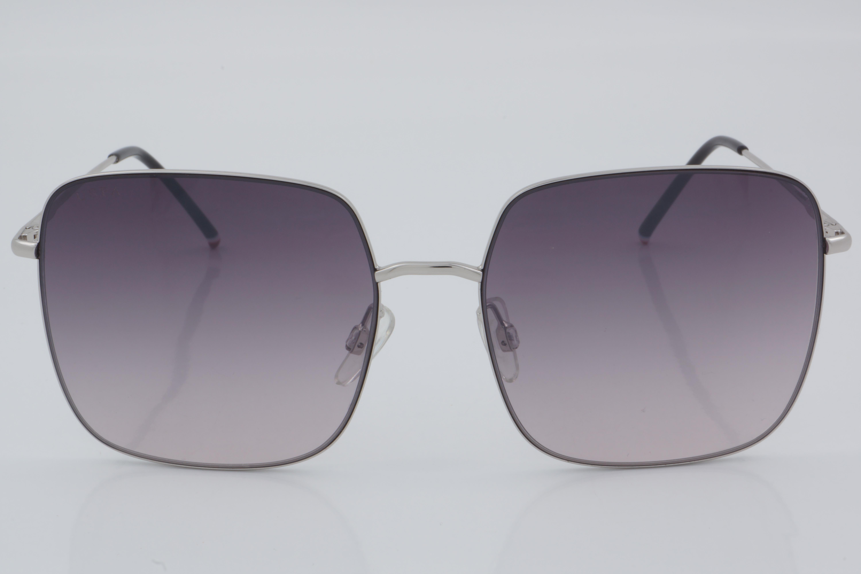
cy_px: 287
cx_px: 430
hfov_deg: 24.6
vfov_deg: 16.6
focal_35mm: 82
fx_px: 1973
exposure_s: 1/4
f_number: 32
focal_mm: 55
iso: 100
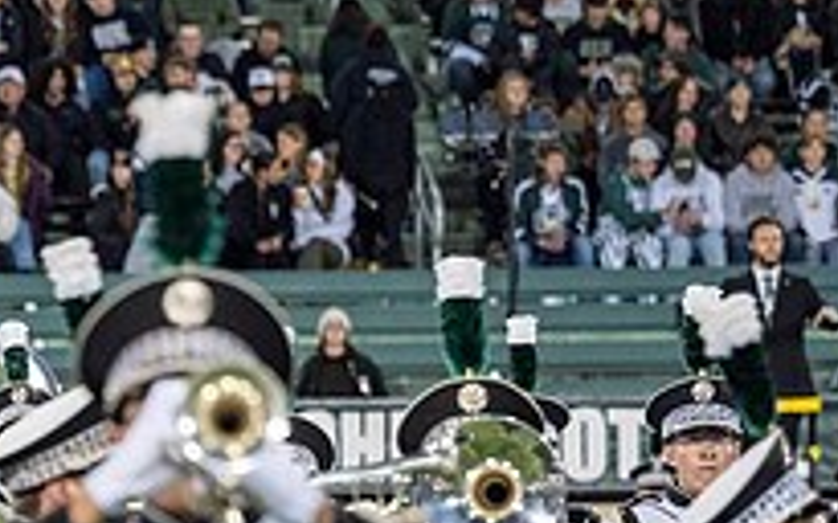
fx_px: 9658
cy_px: 744
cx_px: -315
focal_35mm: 423
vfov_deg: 3.1
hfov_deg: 4.9
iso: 500
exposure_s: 1/500
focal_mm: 98
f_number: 2.8
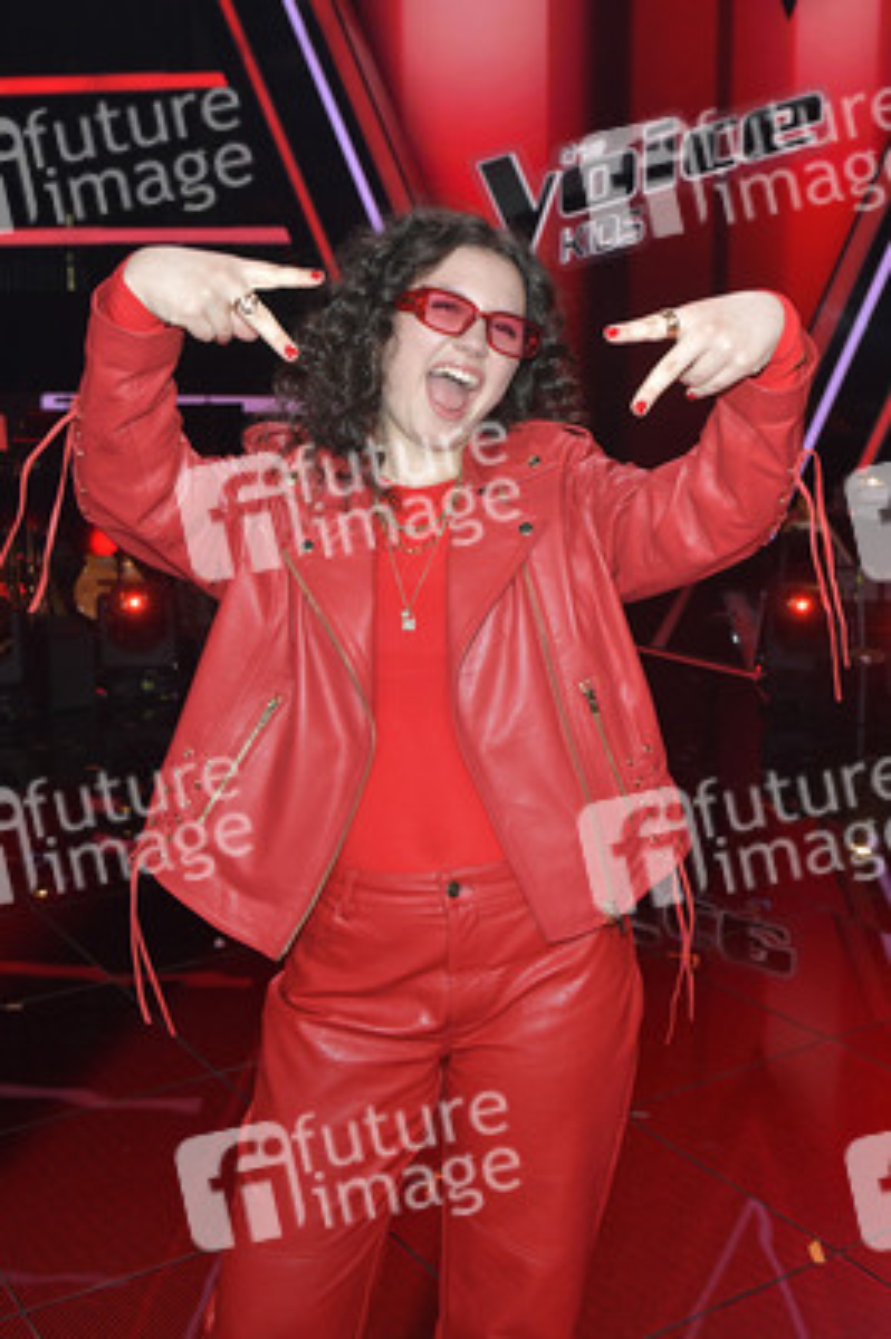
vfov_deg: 55.8
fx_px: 1264
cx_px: 446
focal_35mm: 34
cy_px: 670
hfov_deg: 38.8
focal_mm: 34
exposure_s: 1/200
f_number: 7.1
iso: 2500
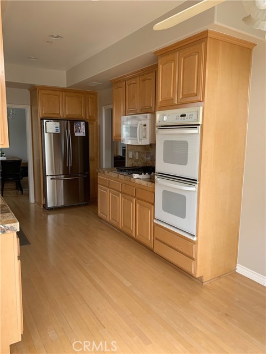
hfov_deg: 53.1
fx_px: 266
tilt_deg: -8.8
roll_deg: -0.2
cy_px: 177
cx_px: 133
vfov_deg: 67.3
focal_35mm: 26
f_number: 1.8
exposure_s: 1/121
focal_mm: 4.25
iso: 64
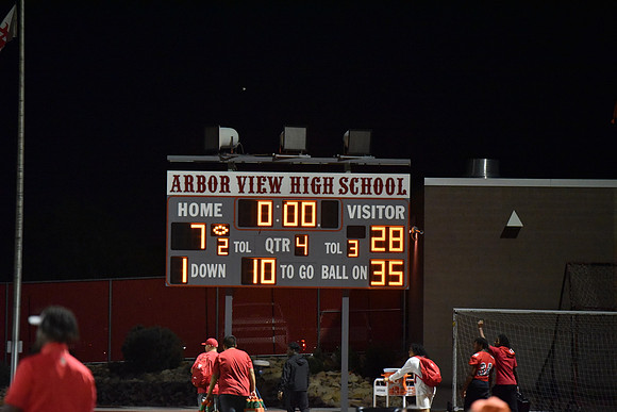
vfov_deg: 6.9
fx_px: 3428
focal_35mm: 200
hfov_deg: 10.3
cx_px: 308
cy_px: 206
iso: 12800
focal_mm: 200
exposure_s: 1/500
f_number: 2.8
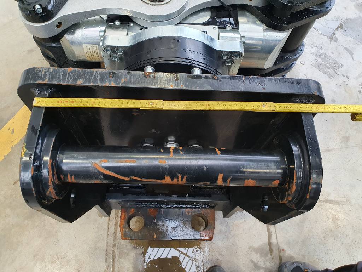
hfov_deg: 67.3
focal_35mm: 26
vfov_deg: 53.1
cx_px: 181
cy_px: 136
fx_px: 272
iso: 100
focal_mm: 4.32
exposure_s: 1/100
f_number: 2.4
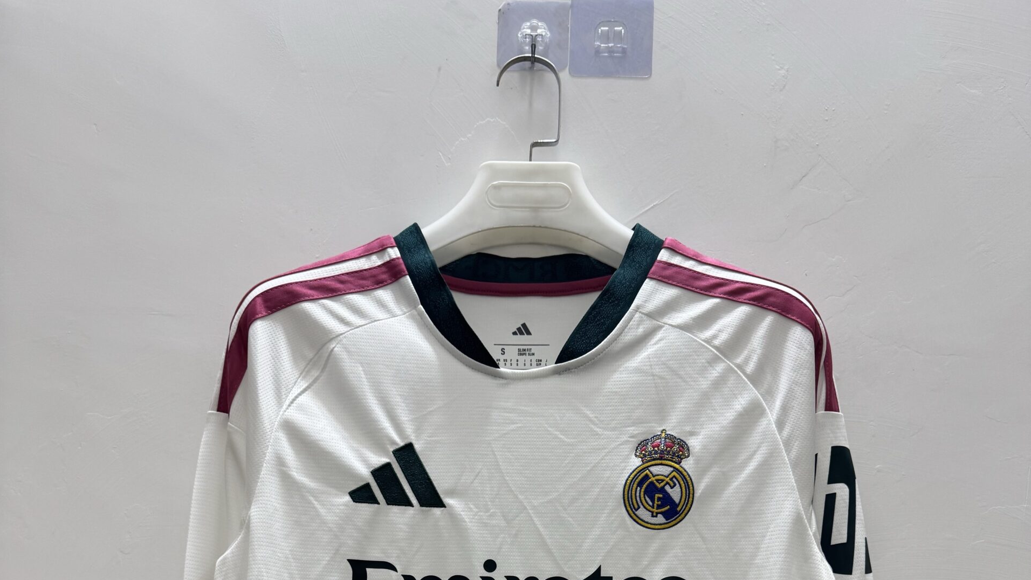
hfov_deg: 56.6
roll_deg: -1.2
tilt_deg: +3.2
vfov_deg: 29.9
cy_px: 655
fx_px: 957
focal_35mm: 35
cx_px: 516
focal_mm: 6.76
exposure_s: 1/100
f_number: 1.78
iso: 125
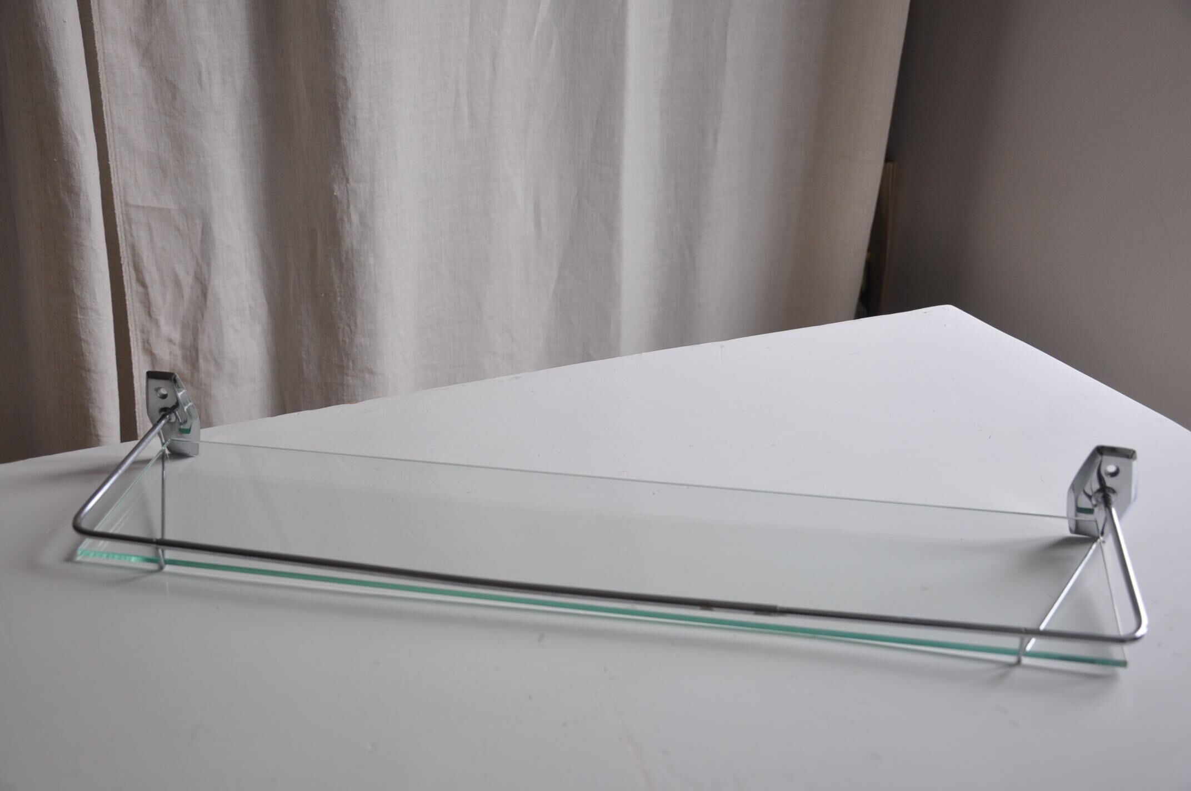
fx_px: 1239
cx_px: 596
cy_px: 396
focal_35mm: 38
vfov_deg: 35.4
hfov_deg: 51.3
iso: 400
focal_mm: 25
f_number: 5.6
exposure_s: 1/125
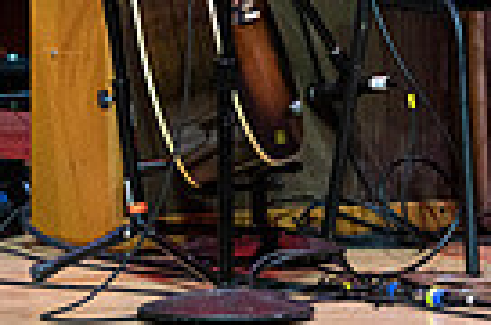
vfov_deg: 0.8
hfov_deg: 1.2
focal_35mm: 1697
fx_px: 23091
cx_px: 267
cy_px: -341
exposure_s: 1/400
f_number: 10
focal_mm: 397
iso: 3200
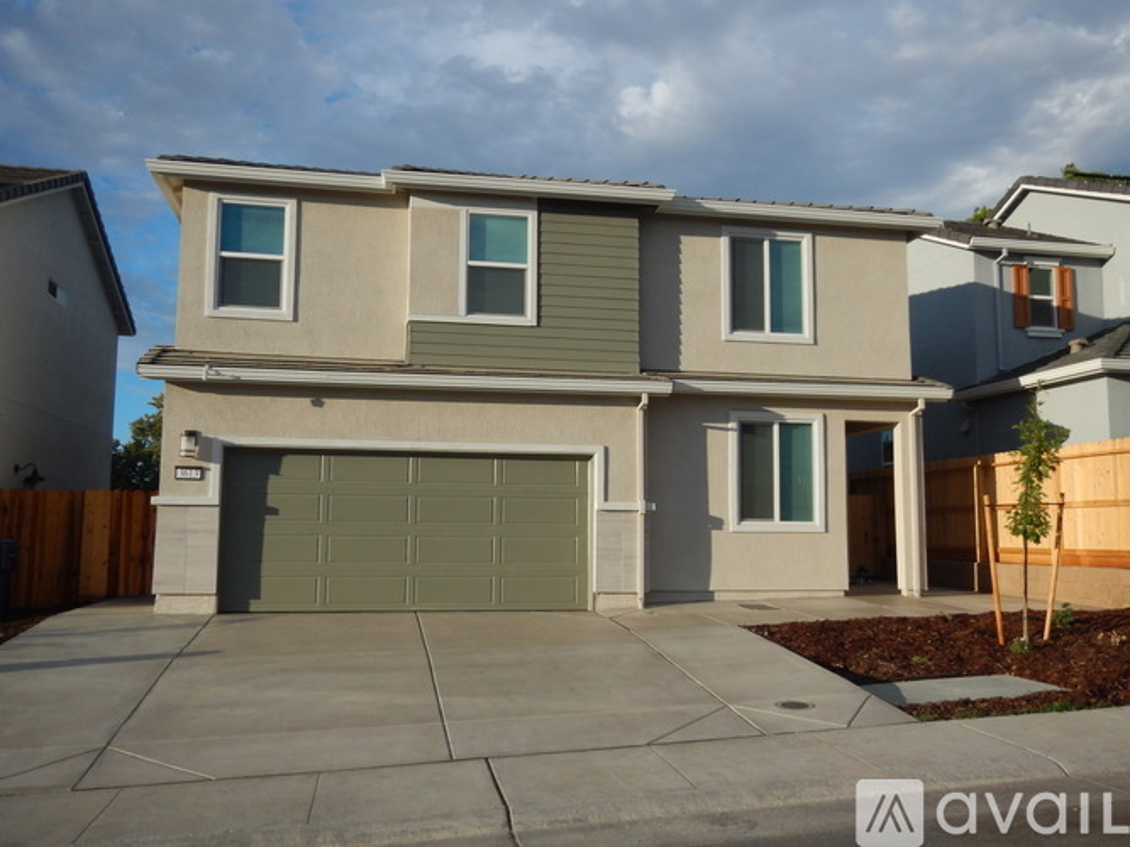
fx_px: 979
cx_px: 565
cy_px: 424
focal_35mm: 30
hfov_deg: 60.0
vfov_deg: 46.8
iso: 125
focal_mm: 5.5
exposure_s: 1/1000
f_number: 3.9
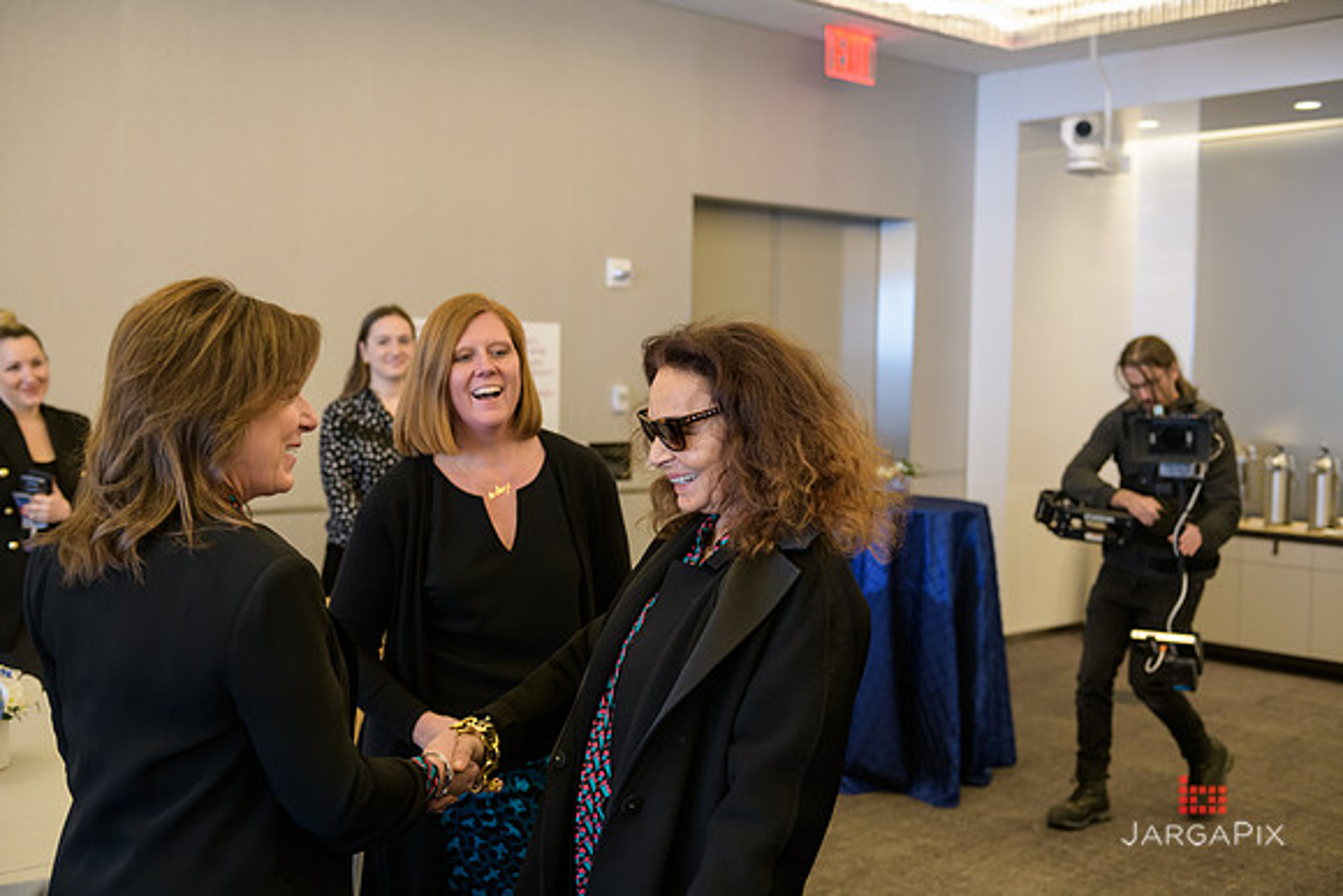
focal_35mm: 40
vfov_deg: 33.4
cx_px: 672
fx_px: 1493
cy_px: 448
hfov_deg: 48.4
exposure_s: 1/125
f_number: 3.2
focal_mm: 40
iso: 1600
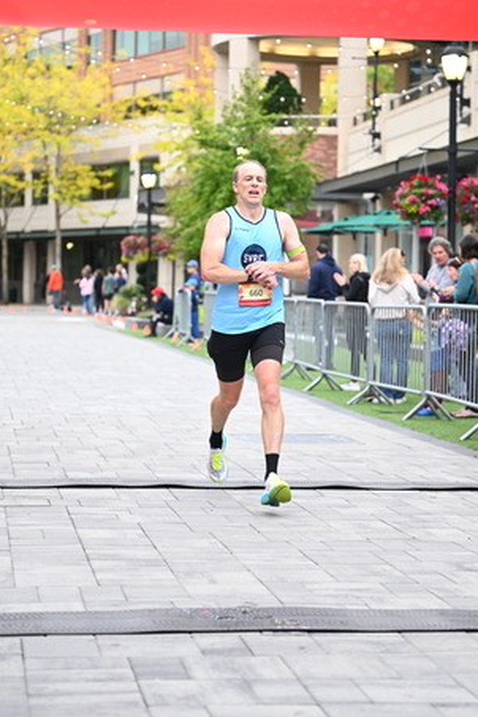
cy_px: 309
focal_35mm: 85
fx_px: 1693
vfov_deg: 23.9
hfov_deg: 16.1
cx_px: 260
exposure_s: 1/1000
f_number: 2.8
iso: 1600
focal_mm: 70
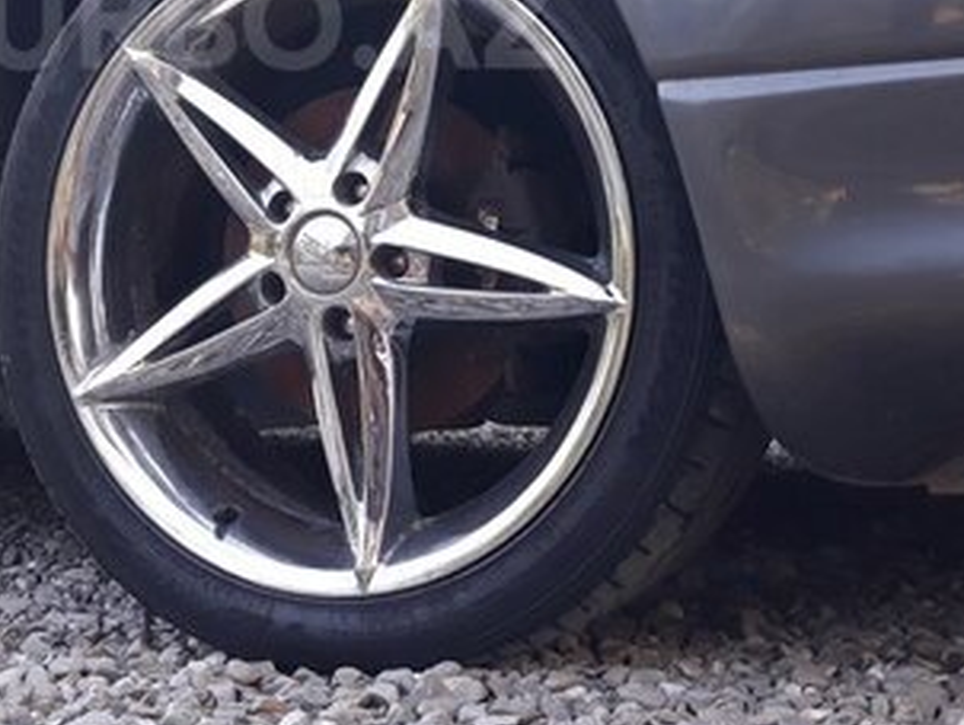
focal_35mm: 59
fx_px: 1644
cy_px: 21
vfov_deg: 23.9
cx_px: 230
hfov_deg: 32.0
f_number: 1.7
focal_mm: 3.71
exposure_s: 1/124
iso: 40
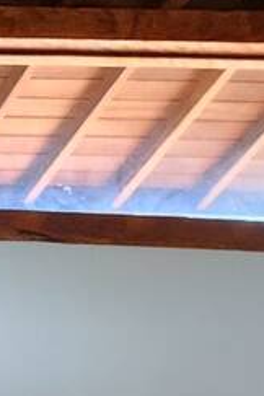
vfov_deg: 17.8
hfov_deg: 9.7
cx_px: -642
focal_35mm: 80
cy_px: 790
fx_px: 880
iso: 250
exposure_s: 1/60
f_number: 2.2
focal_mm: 2.2
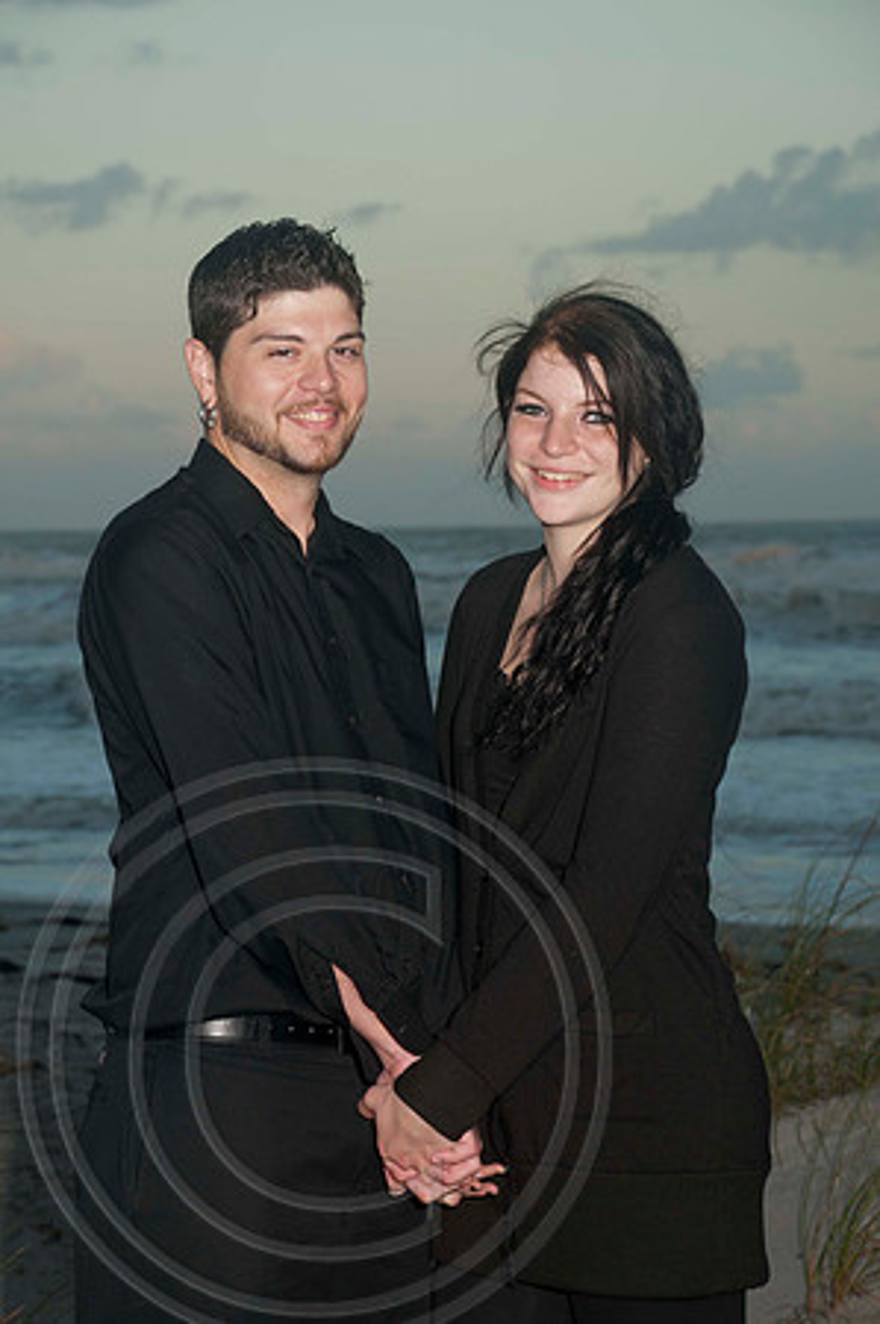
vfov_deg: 19.5
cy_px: 662
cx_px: 440
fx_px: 3859
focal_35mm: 105
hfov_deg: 13.0
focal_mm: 70
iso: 100
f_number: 5.6
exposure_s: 1/80
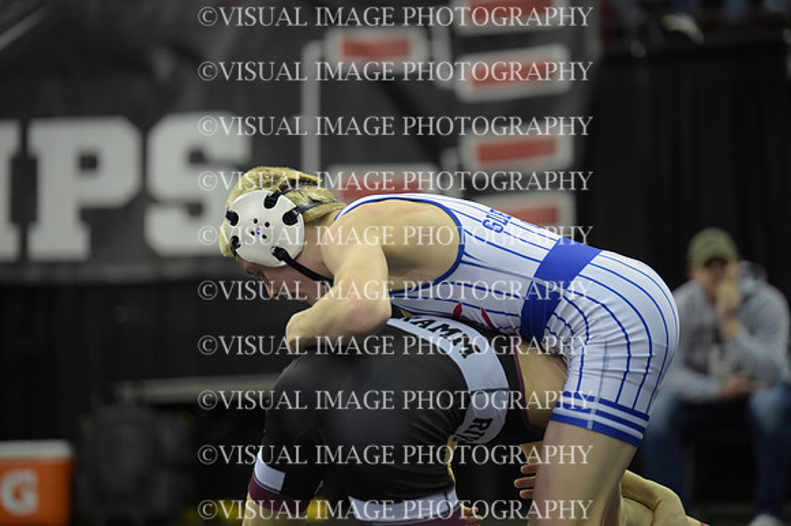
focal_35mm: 145
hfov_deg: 14.2
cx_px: 396
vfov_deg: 9.5
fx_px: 3184
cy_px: 263
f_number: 2.8
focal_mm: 145
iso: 4000
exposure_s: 1/1250
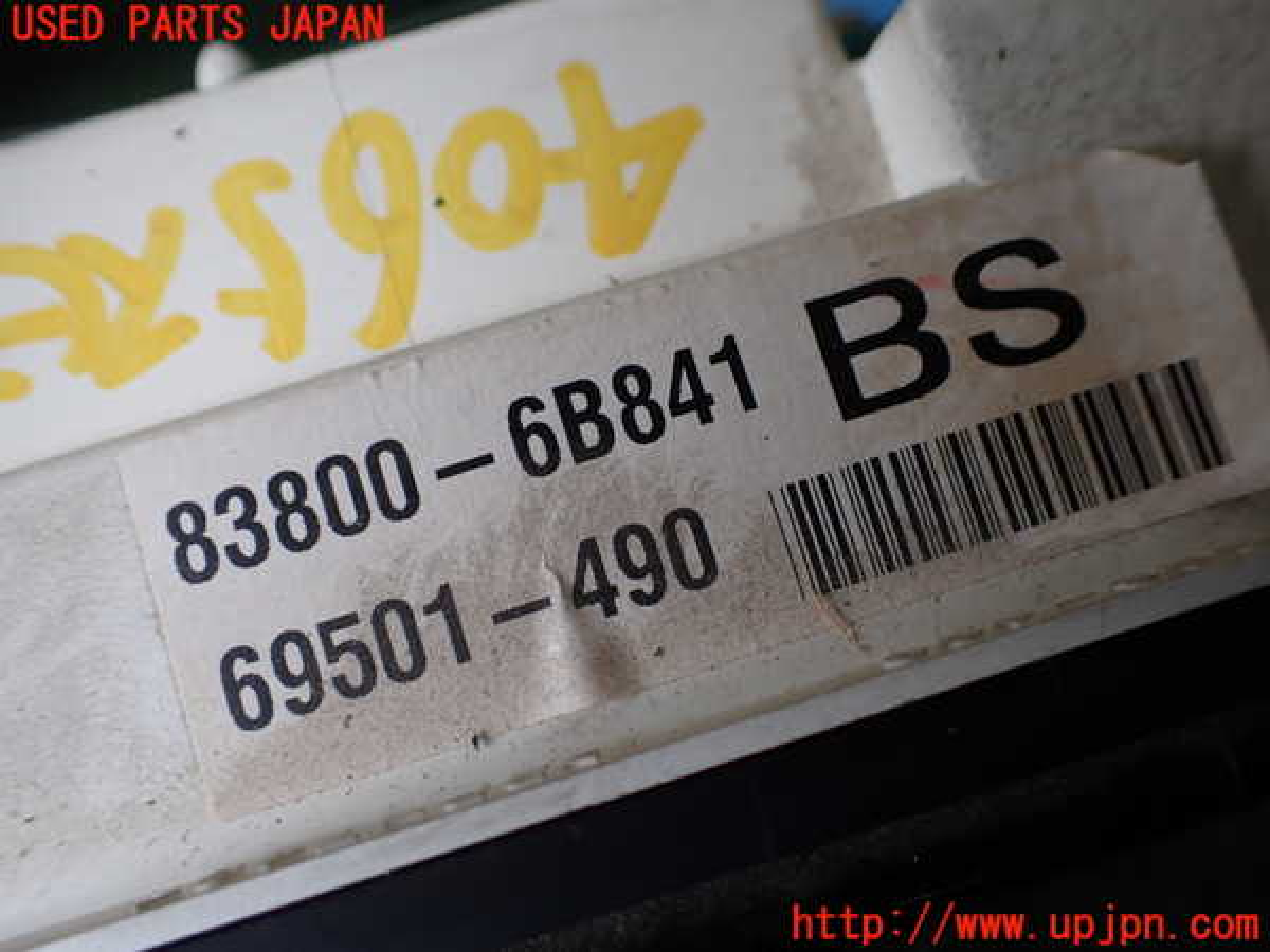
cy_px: 476
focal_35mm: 30
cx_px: 635
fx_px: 1101
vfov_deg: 46.8
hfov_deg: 60.0
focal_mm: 5.4
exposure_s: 1/125
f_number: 2.3
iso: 125
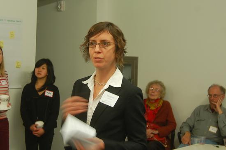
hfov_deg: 35.1
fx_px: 358
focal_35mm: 57
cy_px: 75
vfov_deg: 23.8
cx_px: 113
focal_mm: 38
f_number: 5
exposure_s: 1/10
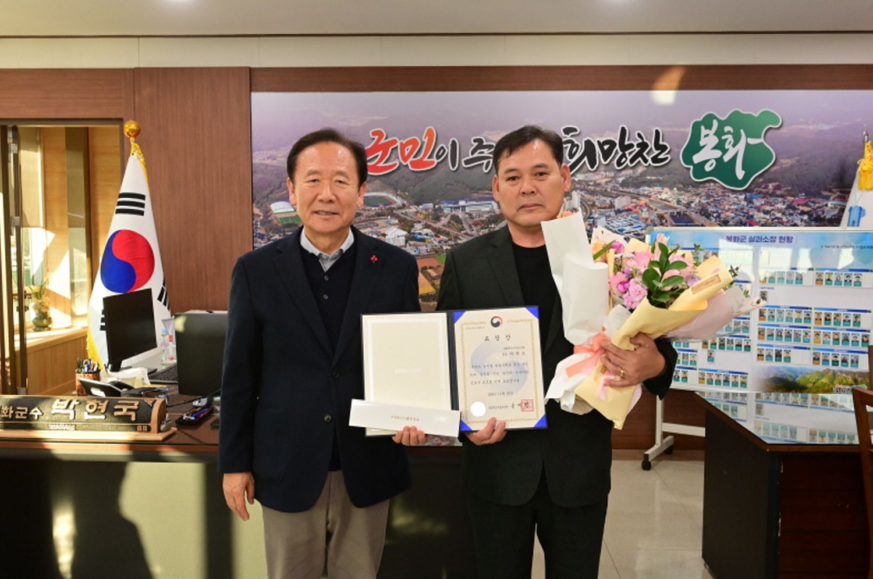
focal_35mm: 35
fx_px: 848
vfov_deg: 37.8
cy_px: 290
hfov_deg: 54.5
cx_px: 436
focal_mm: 35
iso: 2500
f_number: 7.1
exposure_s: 1/160
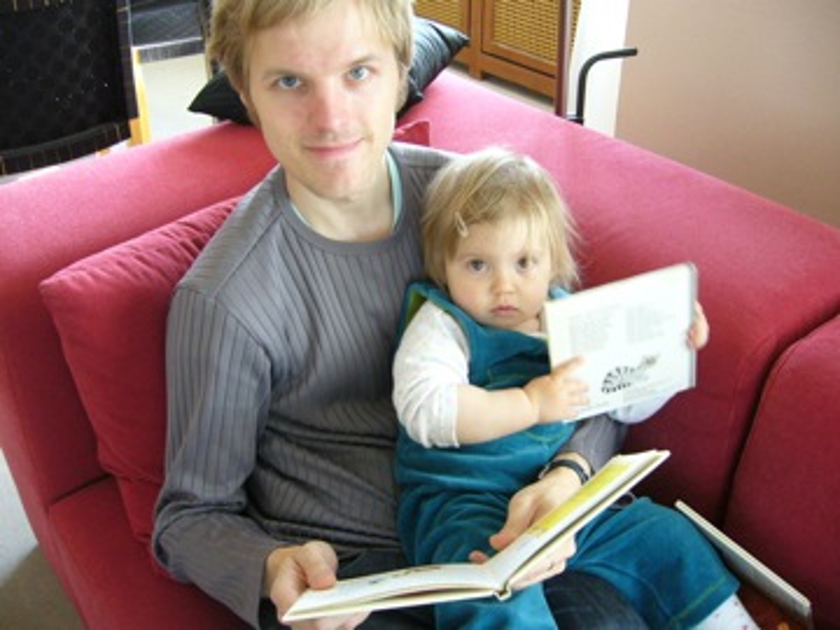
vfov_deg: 40.7
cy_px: 315
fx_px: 849
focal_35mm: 35
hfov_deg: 52.6
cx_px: 420
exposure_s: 1/13
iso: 200
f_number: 2.8
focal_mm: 5.8
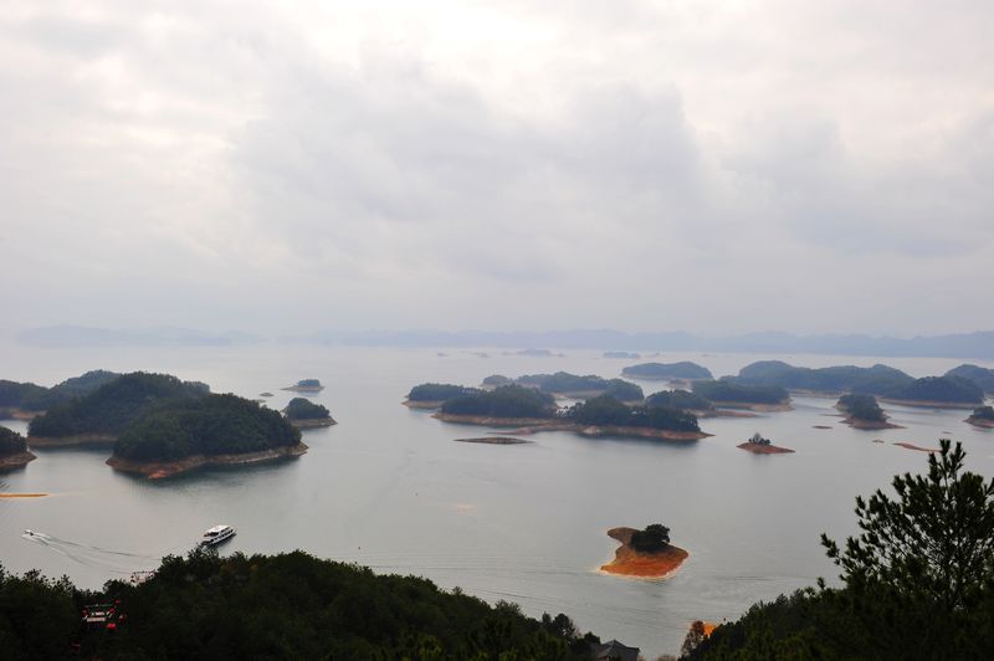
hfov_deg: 54.5
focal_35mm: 35
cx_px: 497
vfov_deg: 37.8
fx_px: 966
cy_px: 330
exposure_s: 1/400
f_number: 10
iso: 200
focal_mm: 35
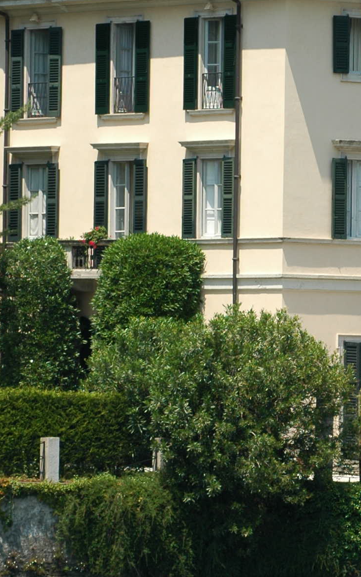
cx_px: 446
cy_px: 250
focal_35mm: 391
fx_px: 6157
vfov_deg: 5.4
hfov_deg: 3.4
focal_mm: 100
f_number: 6.7
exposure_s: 1/750
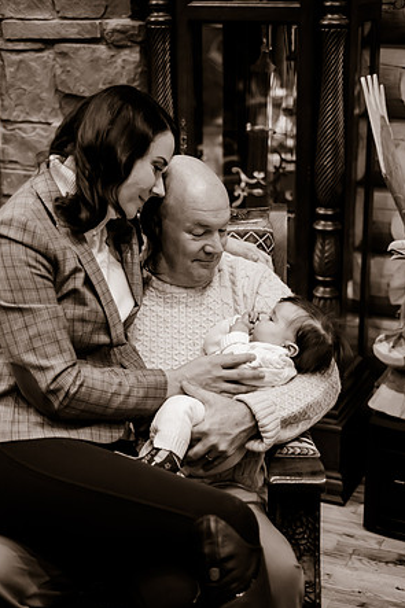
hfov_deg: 22.2
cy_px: 307
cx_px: 202
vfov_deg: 32.9
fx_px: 1030
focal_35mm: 61
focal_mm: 60
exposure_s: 1/160
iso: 2500
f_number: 2.8
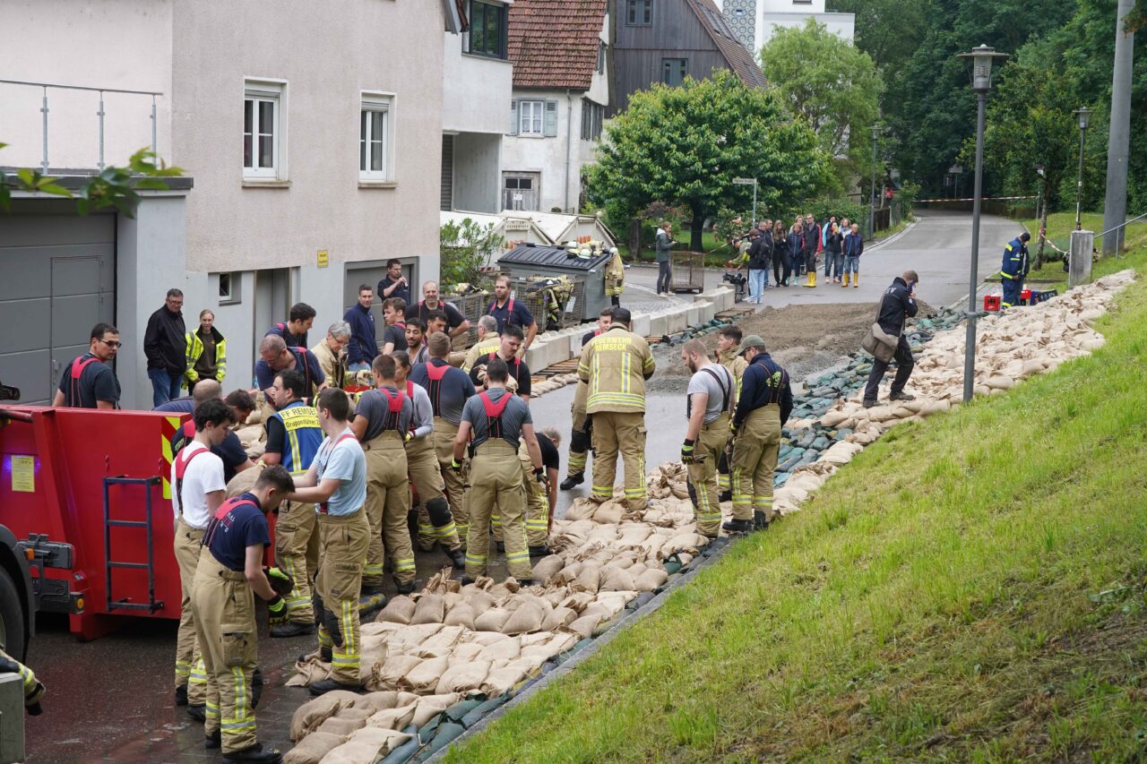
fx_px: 2007
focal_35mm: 63
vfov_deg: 21.6
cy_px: 382
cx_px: 574
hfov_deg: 31.9
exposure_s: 1/320
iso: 1000
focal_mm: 63
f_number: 9
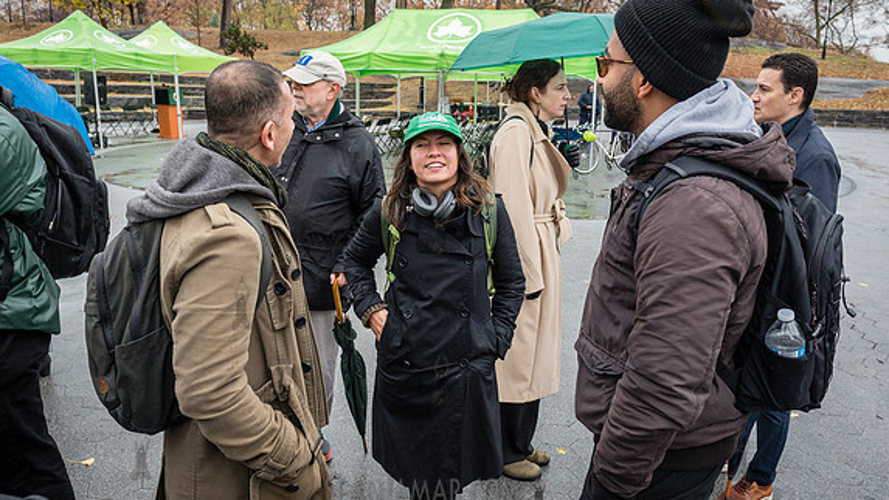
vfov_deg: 37.8
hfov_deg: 62.6
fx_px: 731
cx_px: 457
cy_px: 251
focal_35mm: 31
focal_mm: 24
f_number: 5.6
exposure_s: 1/250
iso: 500
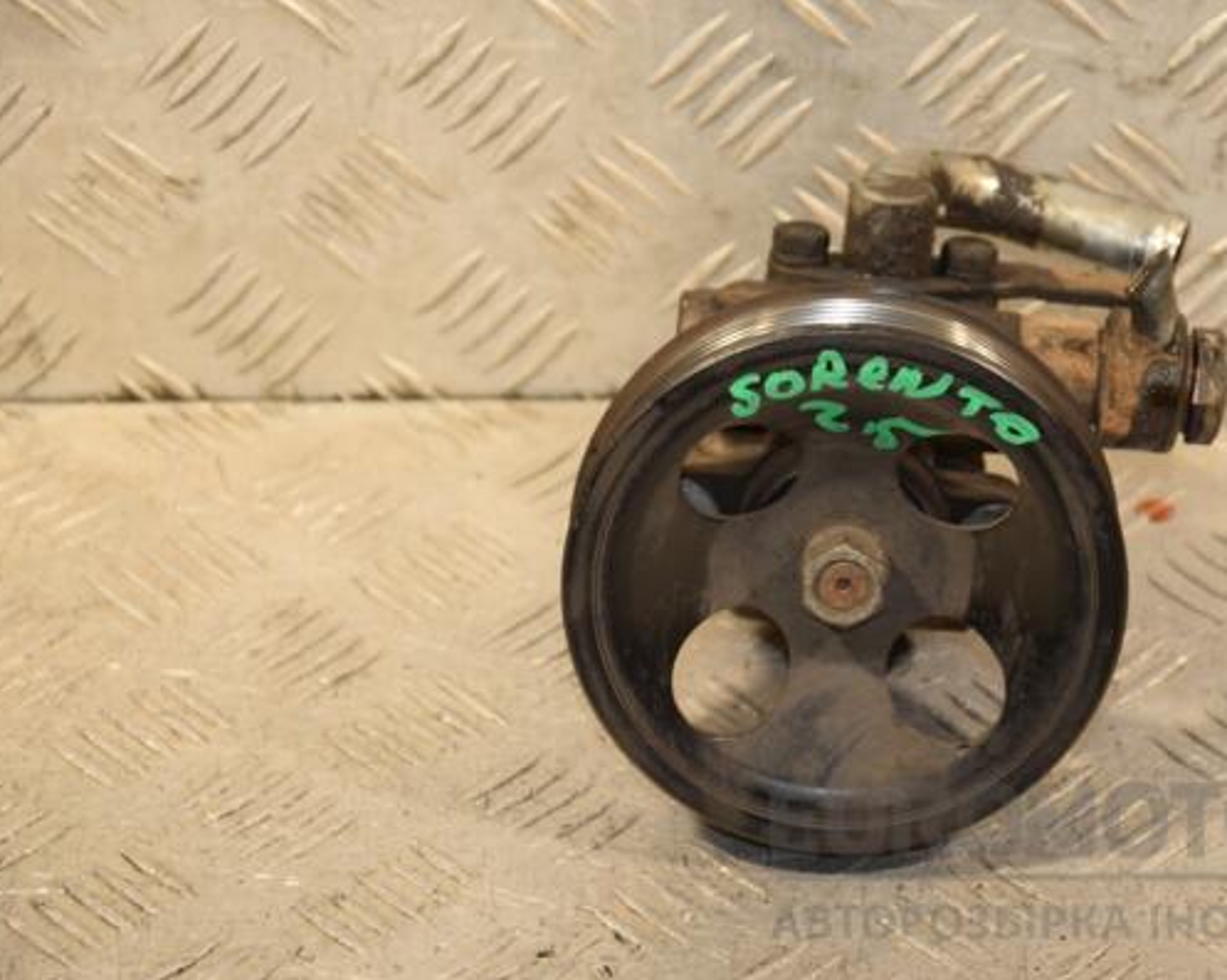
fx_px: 4936
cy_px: 491
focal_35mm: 136
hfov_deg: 14.2
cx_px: 723
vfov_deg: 11.3
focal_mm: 80
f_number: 5.3
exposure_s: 1/125
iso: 800
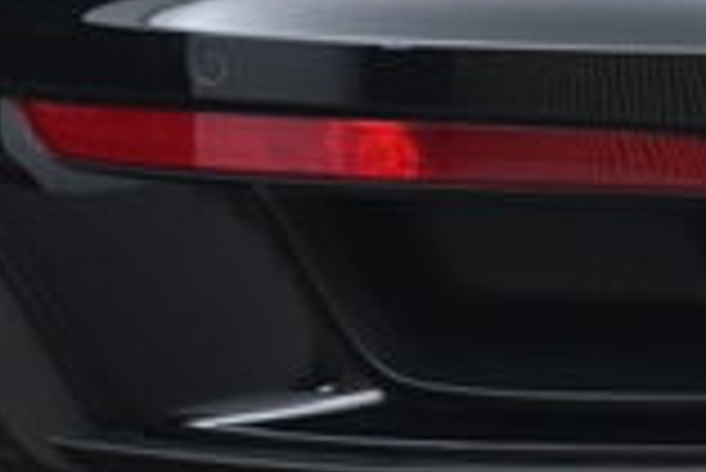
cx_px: 717
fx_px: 4390
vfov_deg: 6.1
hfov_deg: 9.1
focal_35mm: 224
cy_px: -67
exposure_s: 1/50
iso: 1400
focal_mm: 30.5
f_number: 4.8
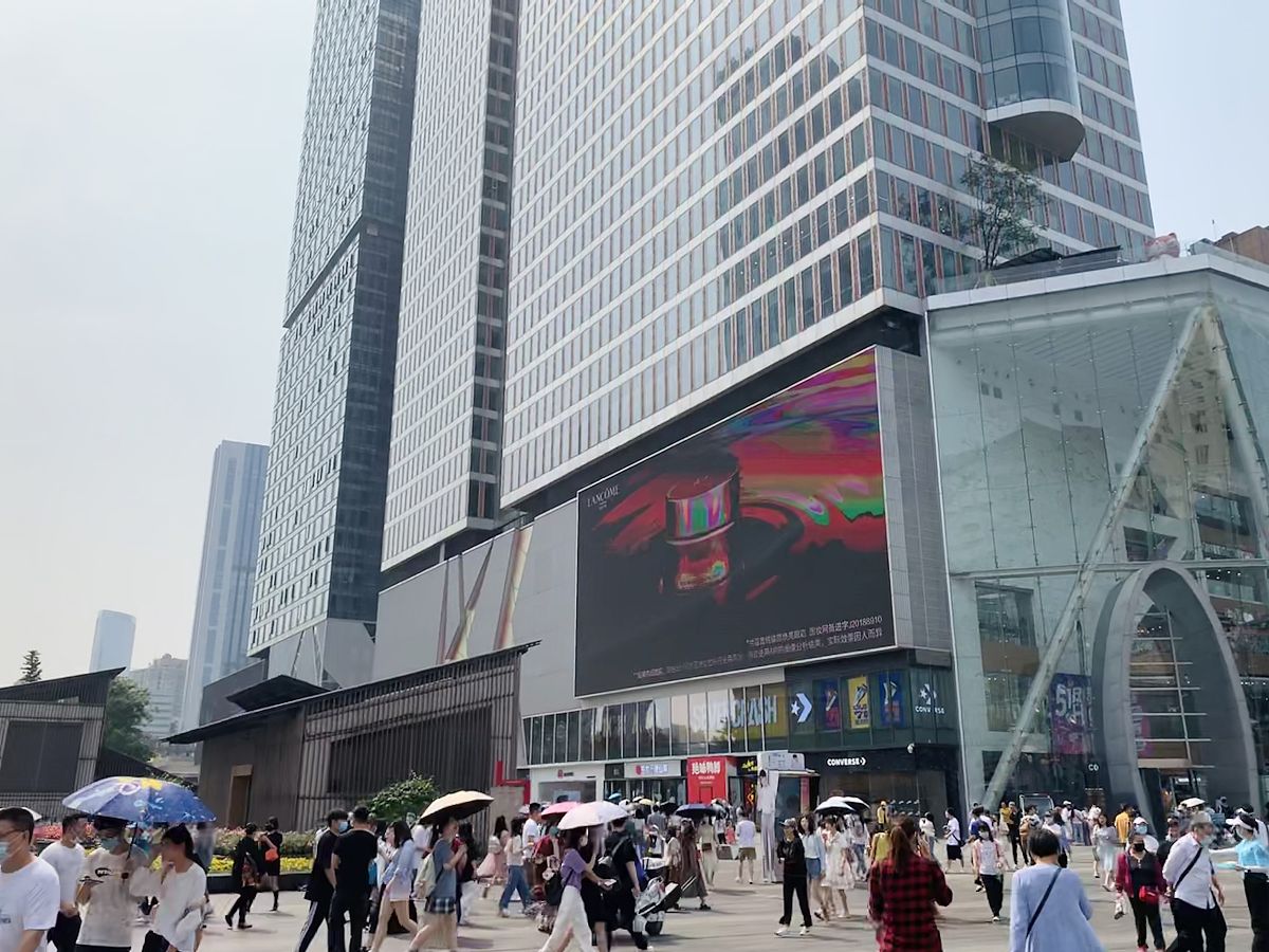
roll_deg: -0.9
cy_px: 476
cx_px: 634
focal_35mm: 26
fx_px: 953
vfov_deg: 53.1
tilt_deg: +14.7
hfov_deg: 67.3
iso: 25
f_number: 1.8
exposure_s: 1/2481
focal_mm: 4.25
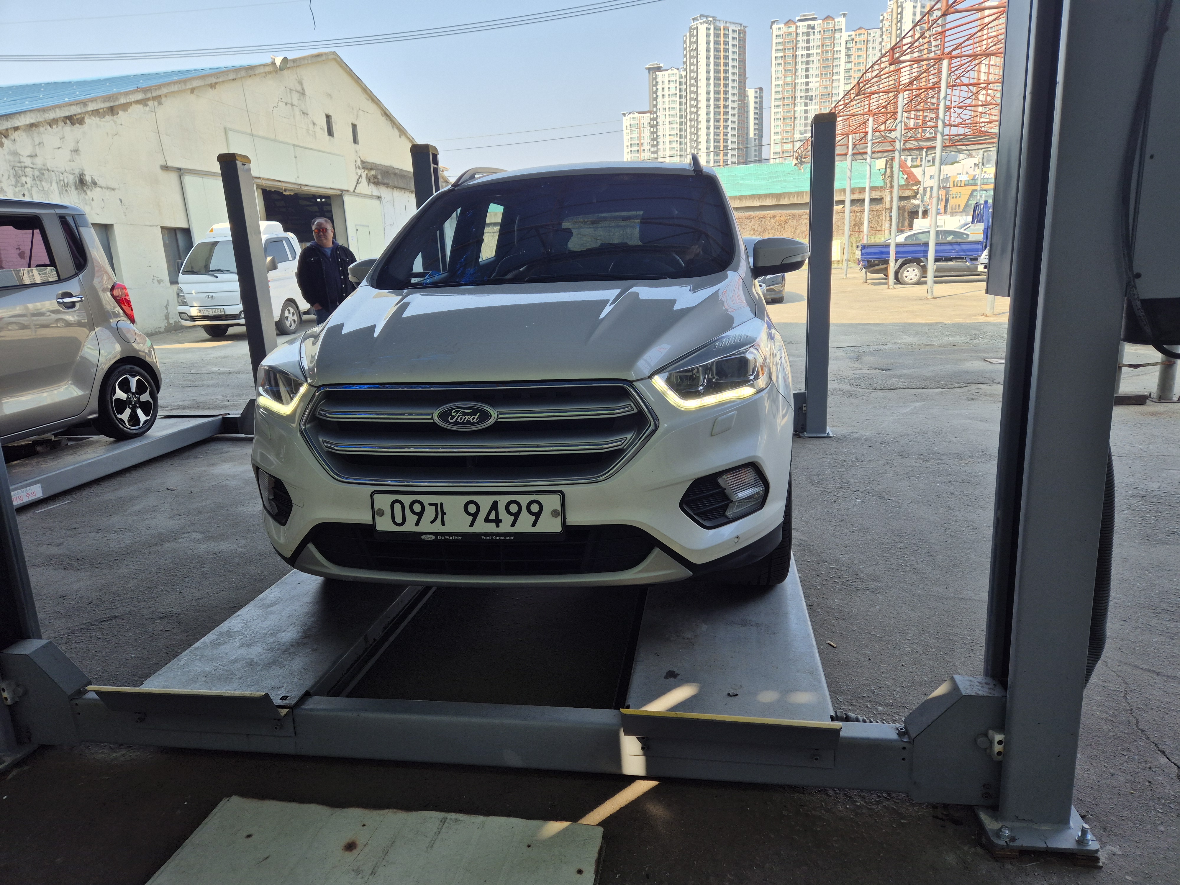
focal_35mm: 23
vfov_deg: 58.9
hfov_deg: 73.9
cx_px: 590
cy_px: 442
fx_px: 784
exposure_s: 1/604
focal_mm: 5.4
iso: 25
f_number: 1.8
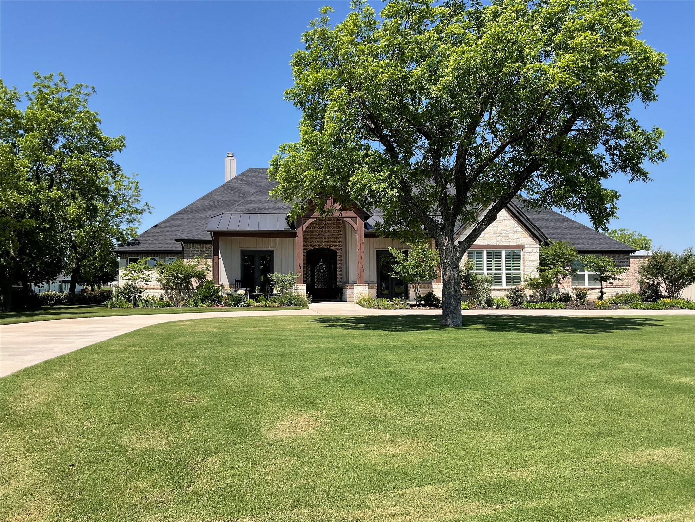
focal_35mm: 29
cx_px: 348
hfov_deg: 61.7
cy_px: 261
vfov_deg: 48.2
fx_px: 582
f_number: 1.8
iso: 16
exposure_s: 1/1626
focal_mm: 3
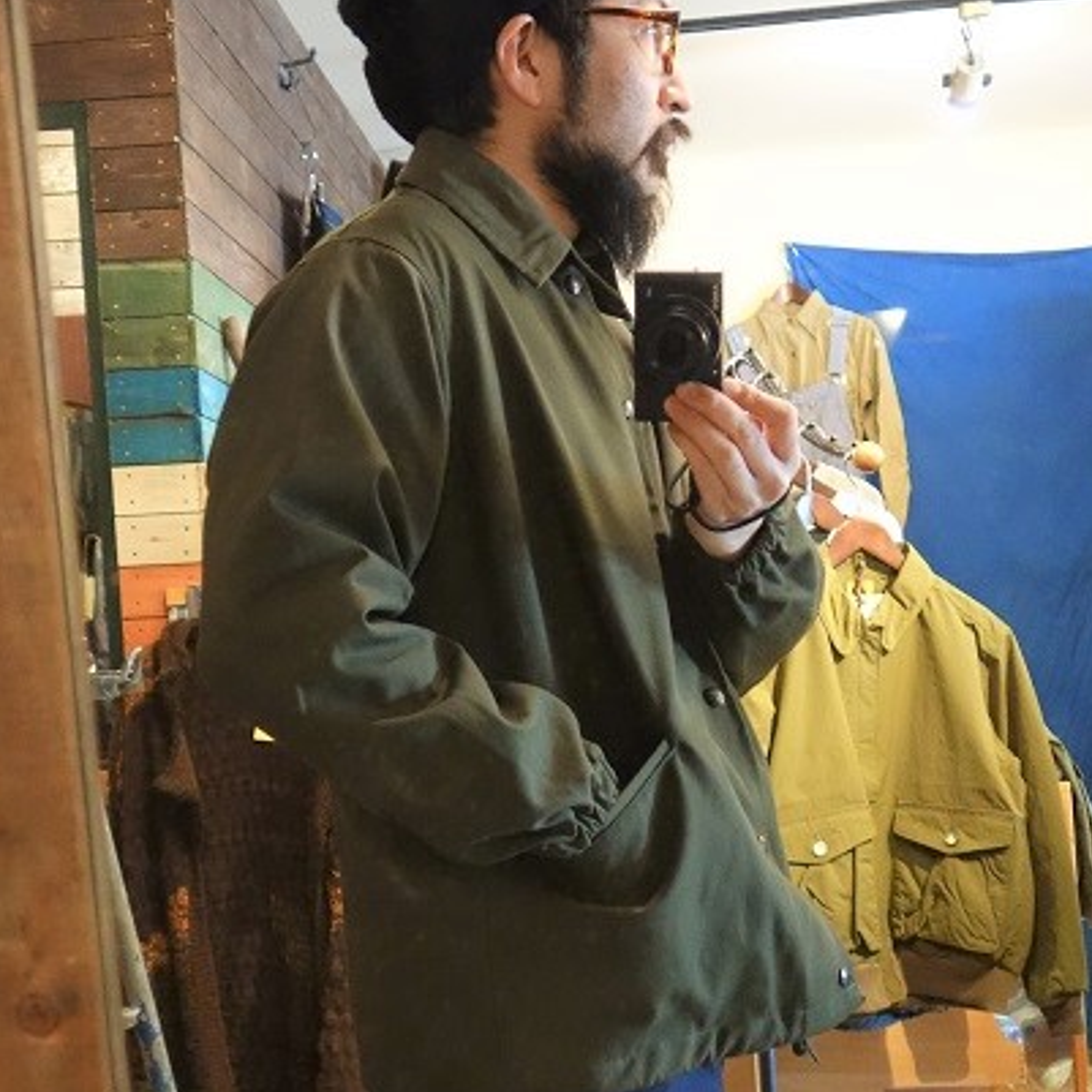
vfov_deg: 27.9
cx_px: 471
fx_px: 2177
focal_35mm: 61
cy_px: 776
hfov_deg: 28.1
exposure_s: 1/50
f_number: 2.8
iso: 3200
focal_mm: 14.93
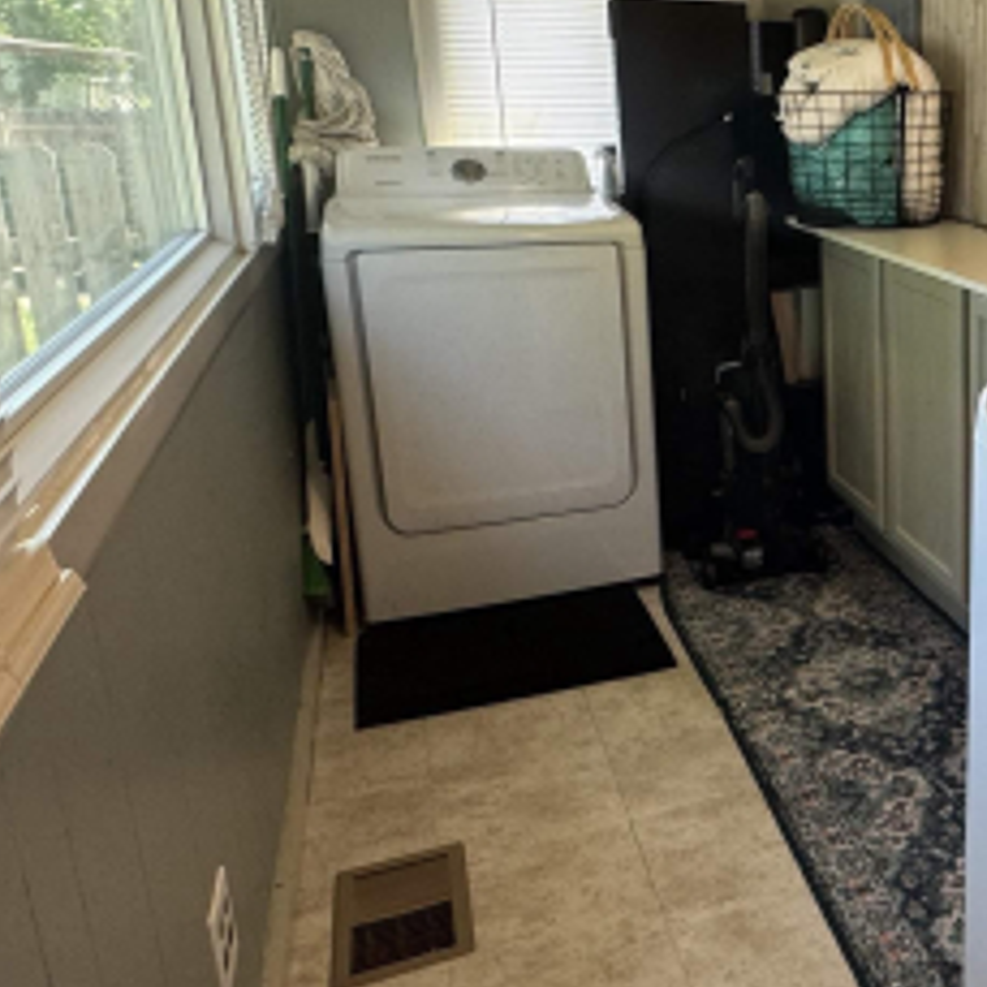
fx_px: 1161
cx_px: 1002
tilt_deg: -15.1
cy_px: 392
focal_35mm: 36
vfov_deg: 45.8
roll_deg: -0.5
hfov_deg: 40.0
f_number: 2.2
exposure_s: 1/120
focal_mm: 2.22
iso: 125
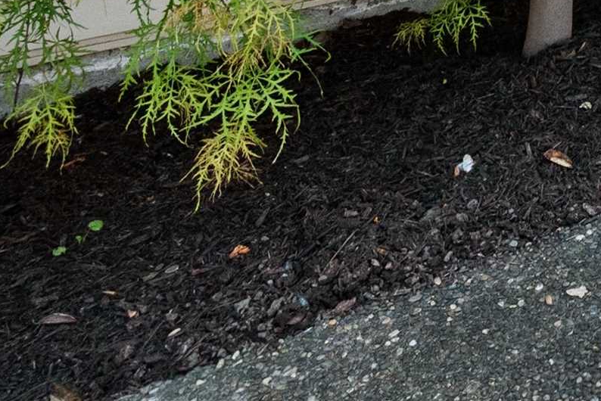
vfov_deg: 17.8
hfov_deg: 25.6
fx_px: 969
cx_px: 906
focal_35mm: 58
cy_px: -361
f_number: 7.1
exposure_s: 1/400
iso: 200
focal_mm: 10
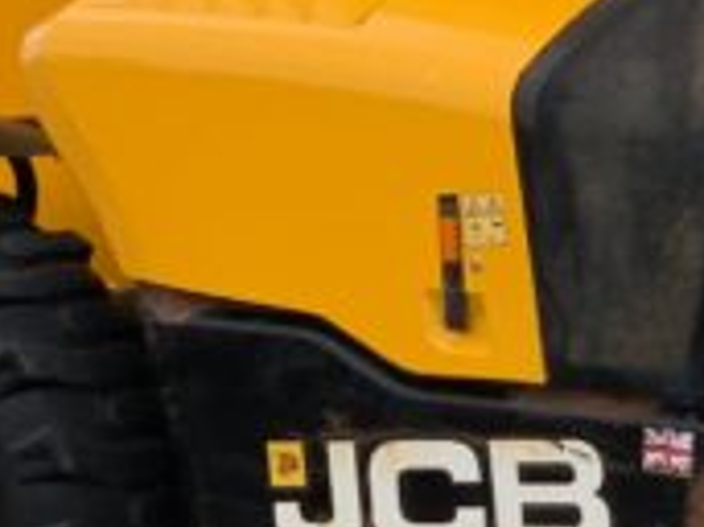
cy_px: 354
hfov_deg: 10.7
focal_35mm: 174
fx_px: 3536
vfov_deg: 8.5
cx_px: 1243
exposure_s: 1/340
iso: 16
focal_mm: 3
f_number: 1.8
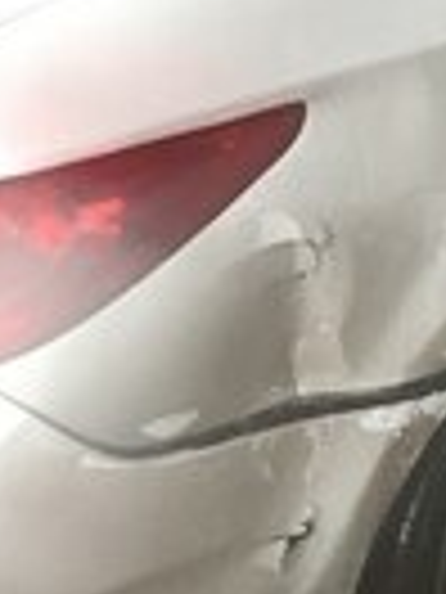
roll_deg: +0.8
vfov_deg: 17.2
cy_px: -126
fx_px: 1873
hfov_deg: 13.2
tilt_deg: -10.4
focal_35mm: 109
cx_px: 532
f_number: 2.2
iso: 100
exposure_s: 1/33
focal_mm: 4.15
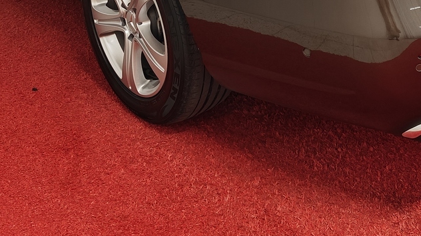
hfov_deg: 27.3
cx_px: 293
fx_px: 859
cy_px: -69
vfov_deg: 15.0
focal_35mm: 77
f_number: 1.8
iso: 64
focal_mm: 5.59
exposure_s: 1/50
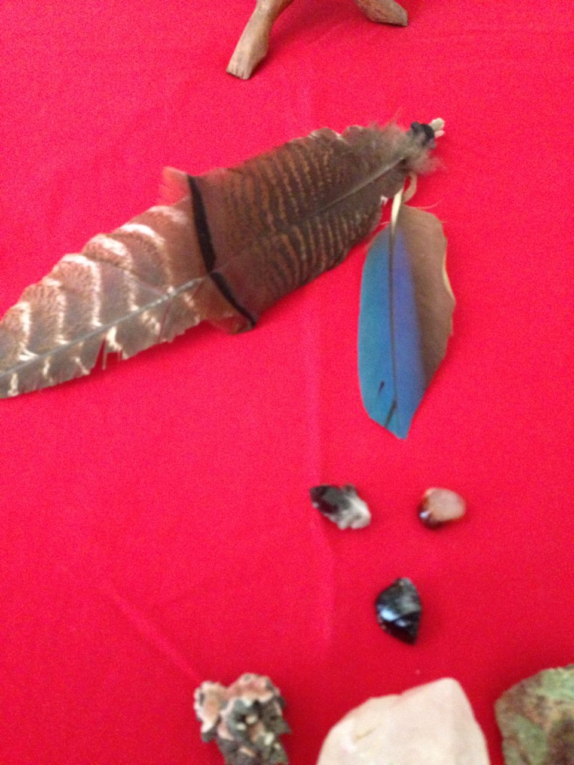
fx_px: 730
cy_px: 382
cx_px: 287
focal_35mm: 33
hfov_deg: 42.9
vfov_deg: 55.4
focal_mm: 4.13
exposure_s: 1/15
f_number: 2.4
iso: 800
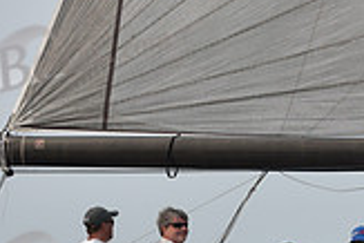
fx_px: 2520
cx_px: 288
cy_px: 362
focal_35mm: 249
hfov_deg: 8.2
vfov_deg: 5.5
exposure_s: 1/1000
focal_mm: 70
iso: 250
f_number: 6.3
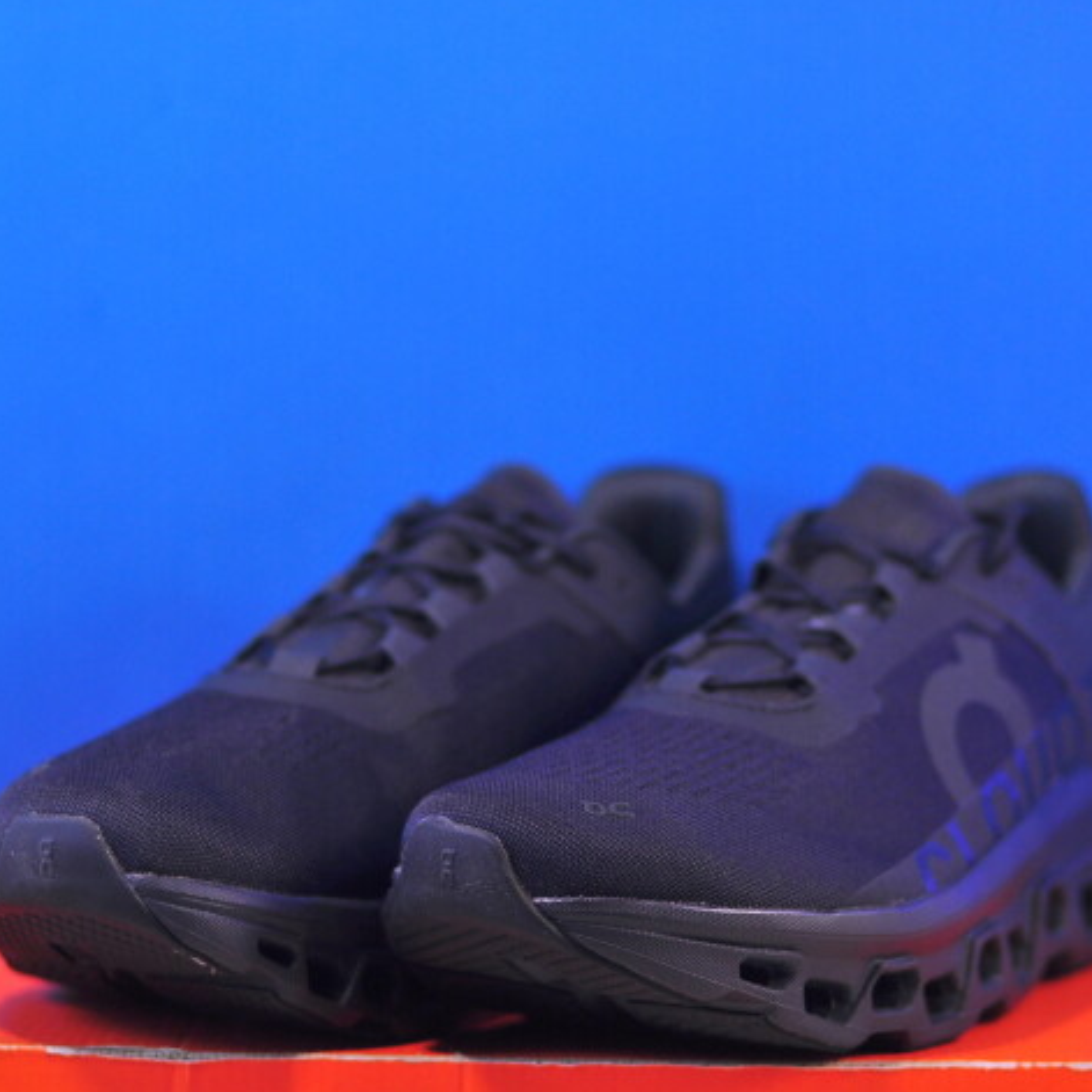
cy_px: 567
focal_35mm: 108
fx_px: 3855
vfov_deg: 16.1
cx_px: 543
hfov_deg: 16.1
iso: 250
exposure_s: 1/320
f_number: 2.2
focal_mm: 50
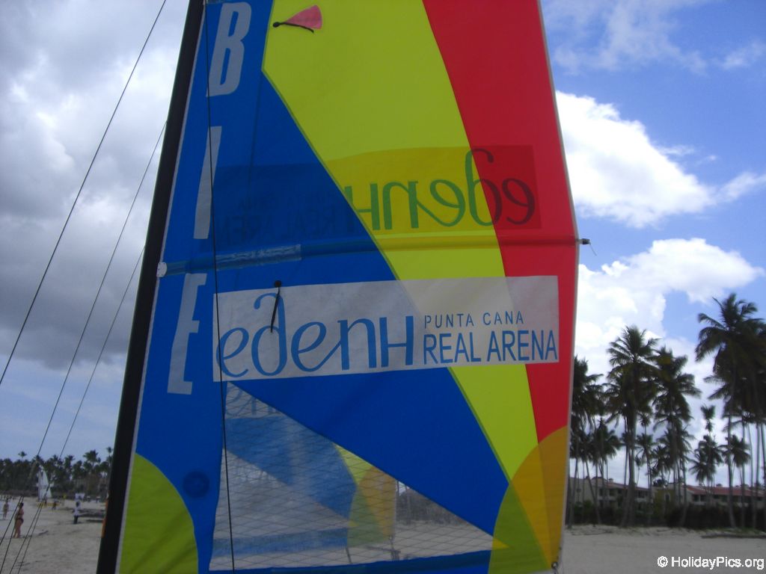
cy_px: 287
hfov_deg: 49.0
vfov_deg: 37.7
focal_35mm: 38
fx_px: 841
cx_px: 383
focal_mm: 6.2
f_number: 8
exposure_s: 1/200
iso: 64
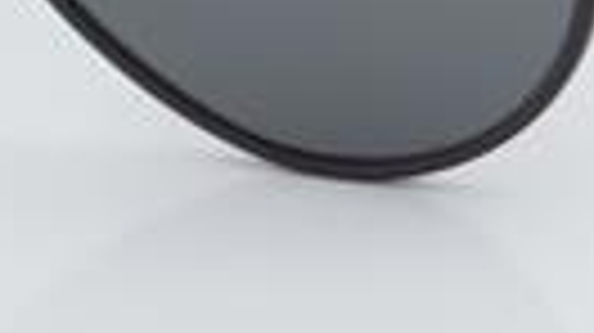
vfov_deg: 5.0
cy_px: -212
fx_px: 3746
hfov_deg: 9.1
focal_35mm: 238
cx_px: 230
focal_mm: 50
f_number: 32
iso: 100
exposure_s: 1/3
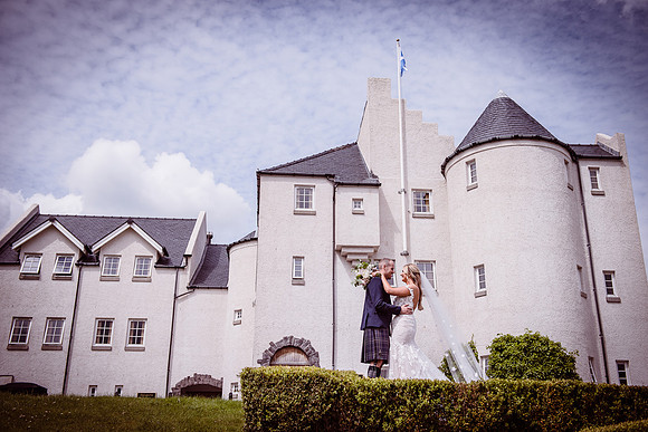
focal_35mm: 39
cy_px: 216
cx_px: 328
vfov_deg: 34.3
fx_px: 700
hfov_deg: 49.7
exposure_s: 1/4000
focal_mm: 38
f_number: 4.5
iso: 250
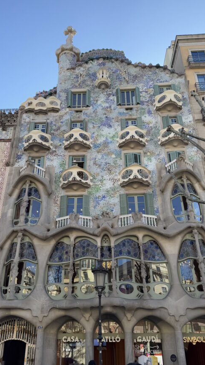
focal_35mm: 31
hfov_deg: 37.8
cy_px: 175
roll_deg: +0.7
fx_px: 300
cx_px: 96
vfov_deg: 62.6
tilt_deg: +31.5
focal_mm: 6.76
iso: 80
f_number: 1.78
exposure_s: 1/1597
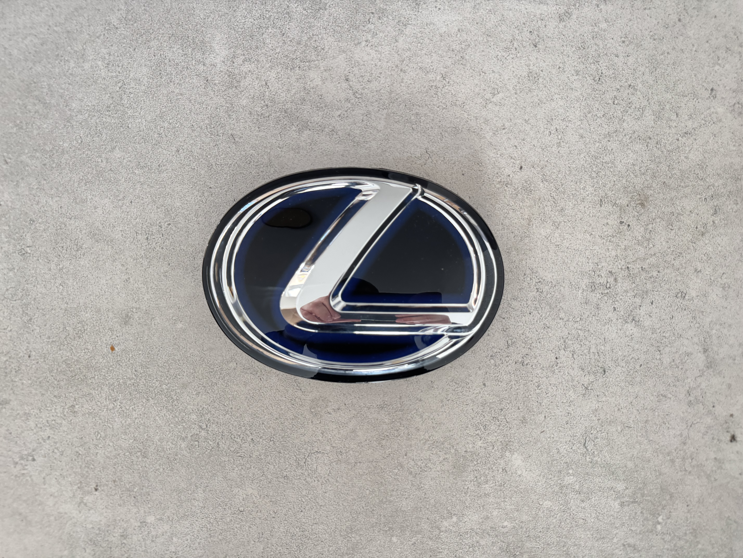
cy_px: 279
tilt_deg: -86.9
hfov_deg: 71.6
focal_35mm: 24
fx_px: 515
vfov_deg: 56.8
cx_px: 372
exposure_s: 1/60
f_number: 1.78
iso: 400
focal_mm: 6.76
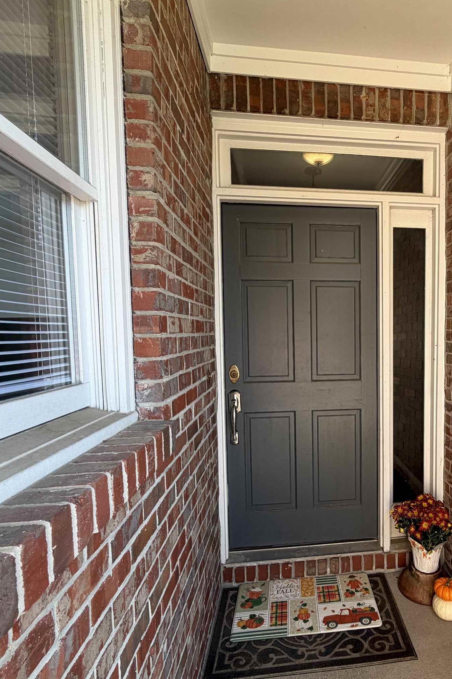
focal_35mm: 22
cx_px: 349
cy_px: 360
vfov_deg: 78.5
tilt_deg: -3.7
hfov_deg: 54.1
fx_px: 414
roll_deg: +0.6
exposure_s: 1/120
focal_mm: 2.22
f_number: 2.2
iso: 64
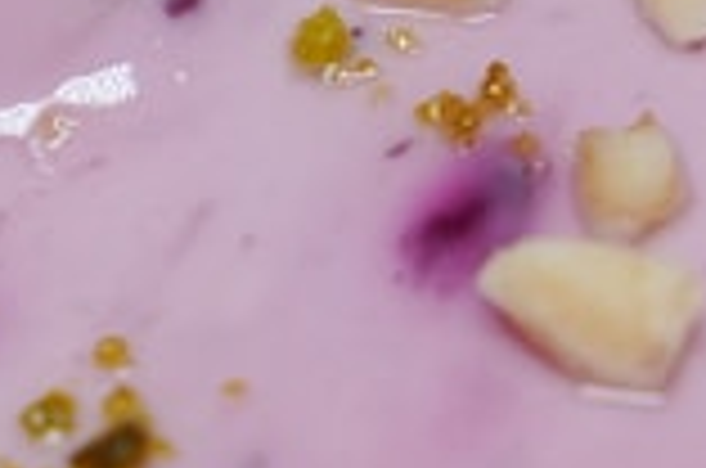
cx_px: 54
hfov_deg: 3.6
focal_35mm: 575
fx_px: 11253
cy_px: -198
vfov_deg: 2.4
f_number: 5
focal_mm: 75
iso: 100
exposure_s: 1/125
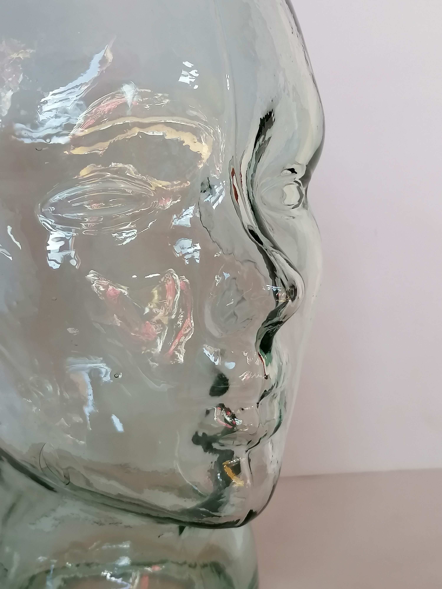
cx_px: 221
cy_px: 294
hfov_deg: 27.0
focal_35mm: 54
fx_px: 919
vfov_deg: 35.5
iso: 100
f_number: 1.8
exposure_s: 1/100
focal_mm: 4.75
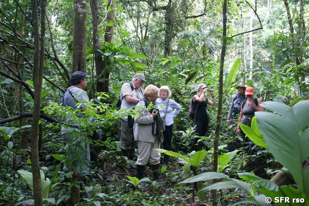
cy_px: 103
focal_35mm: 36
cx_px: 154
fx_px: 309
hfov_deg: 53.1
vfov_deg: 36.9
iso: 400
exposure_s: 1/10
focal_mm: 24
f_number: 3.5
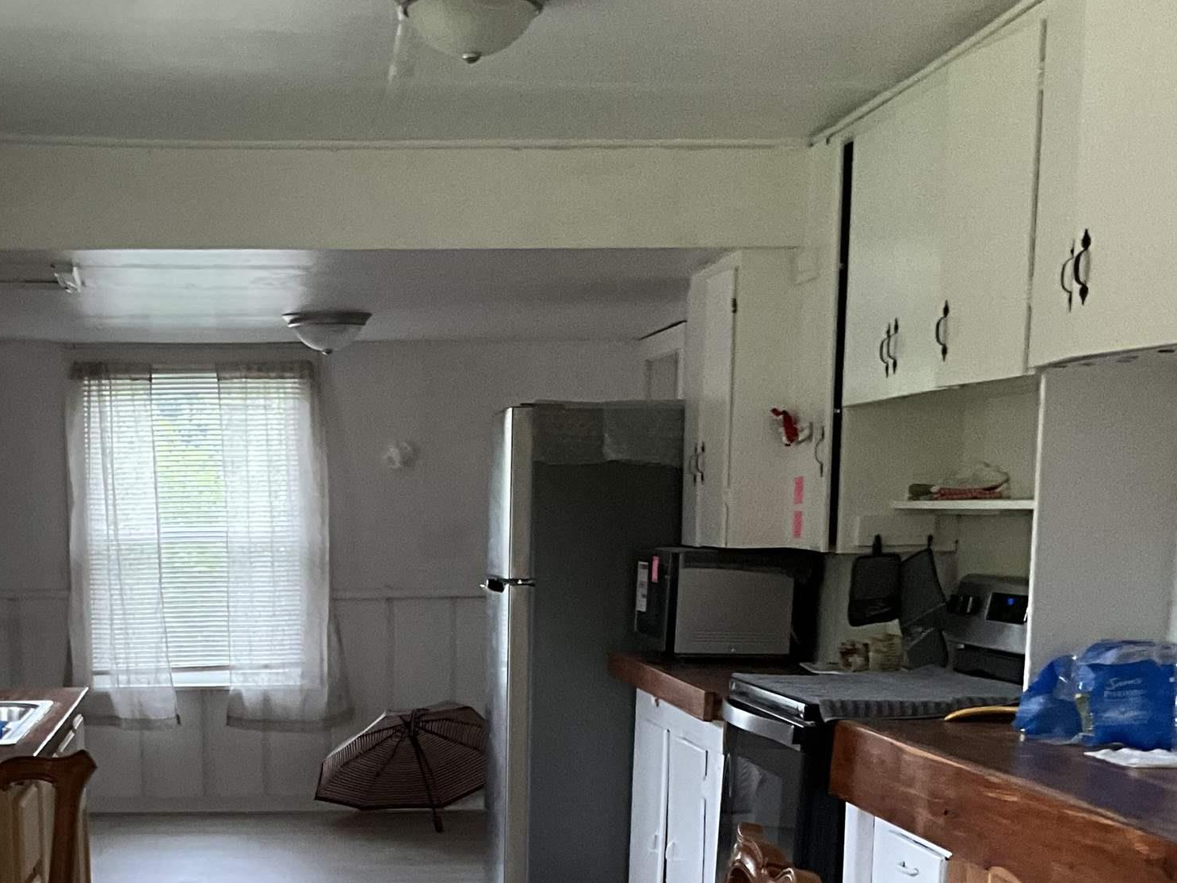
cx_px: 337
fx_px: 2040
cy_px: 898
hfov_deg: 31.8
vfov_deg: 23.3
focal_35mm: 60
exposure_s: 1/60
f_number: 1.8
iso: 250
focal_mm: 3
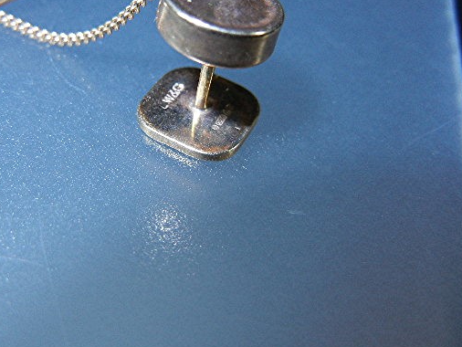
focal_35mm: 43
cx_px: 178
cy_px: 141
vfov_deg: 33.5
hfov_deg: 43.5
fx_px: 574
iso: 160
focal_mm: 6.2
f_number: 7.2
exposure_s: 1/30
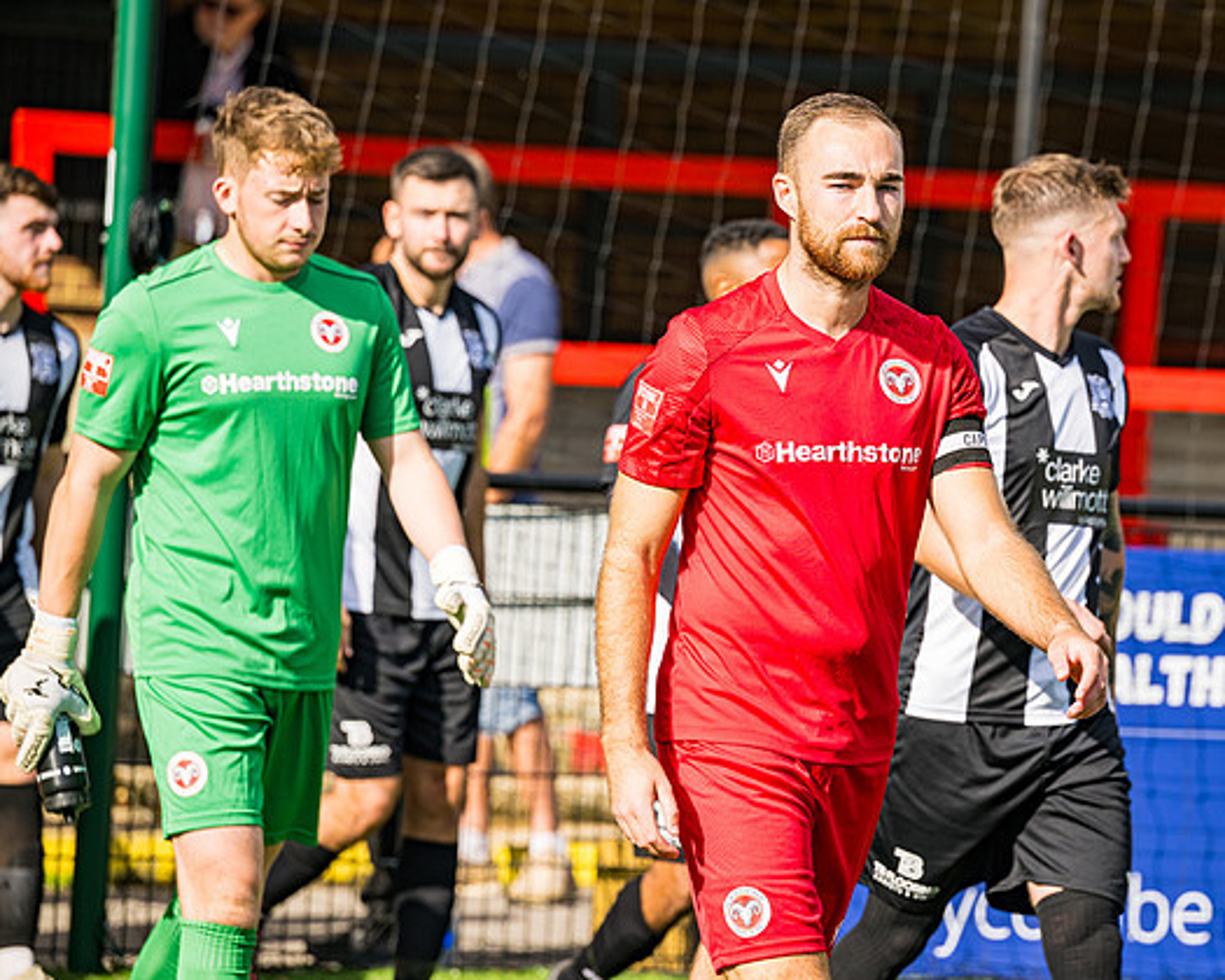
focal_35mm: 209
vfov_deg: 7.4
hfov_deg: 9.2
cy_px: 492
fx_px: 7577
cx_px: 802
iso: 100
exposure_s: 1/1600
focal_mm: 165
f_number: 4
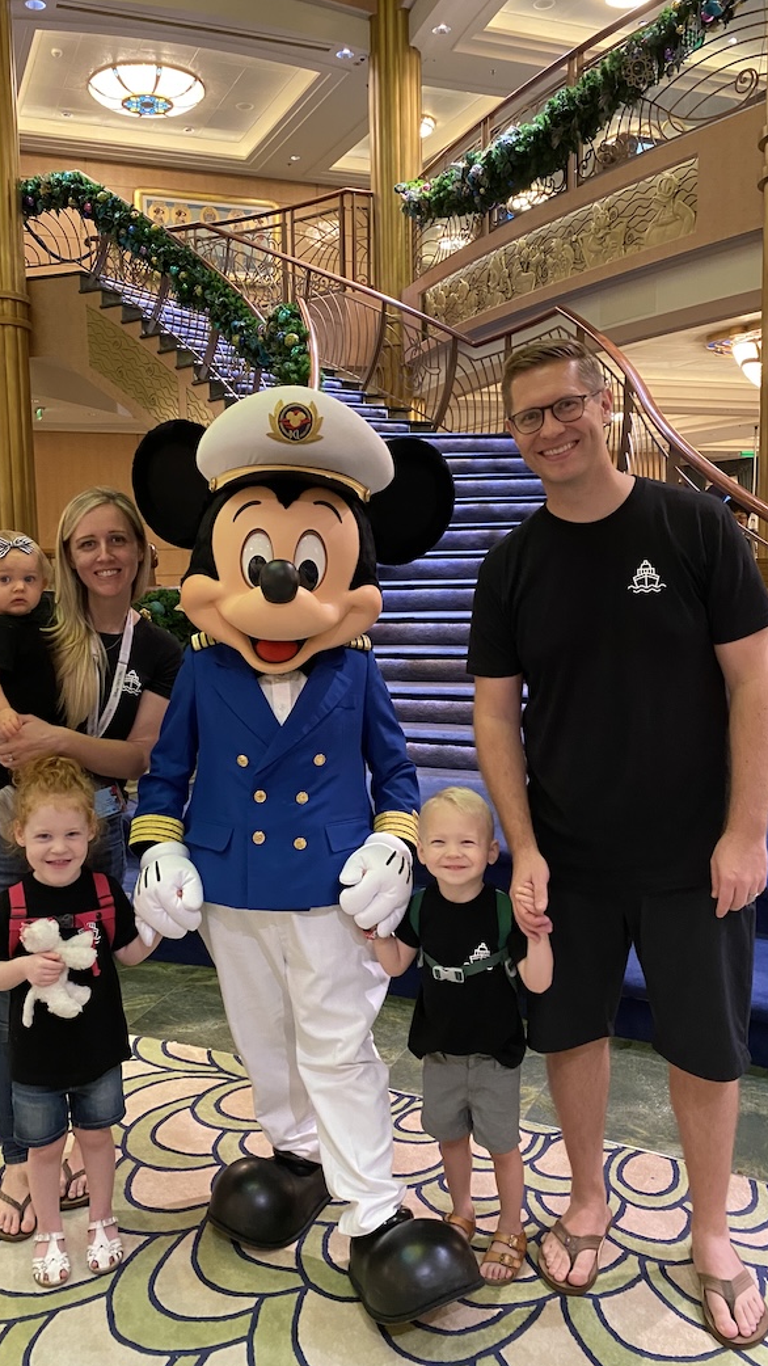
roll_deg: +1.6
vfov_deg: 66.1
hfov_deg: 40.0
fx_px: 1050
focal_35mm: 29
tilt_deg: -5.8
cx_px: 311
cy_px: 678
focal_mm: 4.25
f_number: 1.8
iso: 500
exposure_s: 1/36
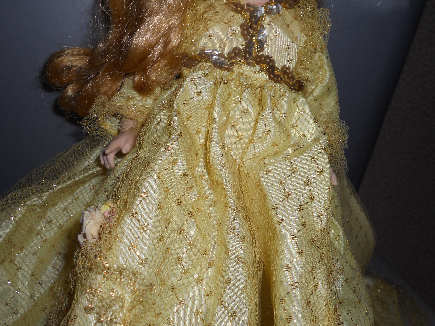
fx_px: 402
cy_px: 163
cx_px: 218
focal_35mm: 32
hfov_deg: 56.8
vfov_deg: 44.2
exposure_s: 1/25
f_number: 8.8
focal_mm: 5.8
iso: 80
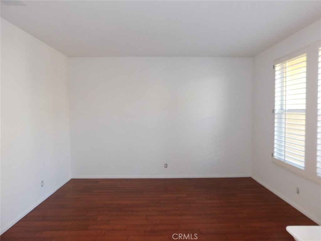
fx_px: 213
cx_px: 160
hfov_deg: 73.9
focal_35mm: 23
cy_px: 120
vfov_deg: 58.9
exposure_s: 1/30
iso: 200
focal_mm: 4
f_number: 3
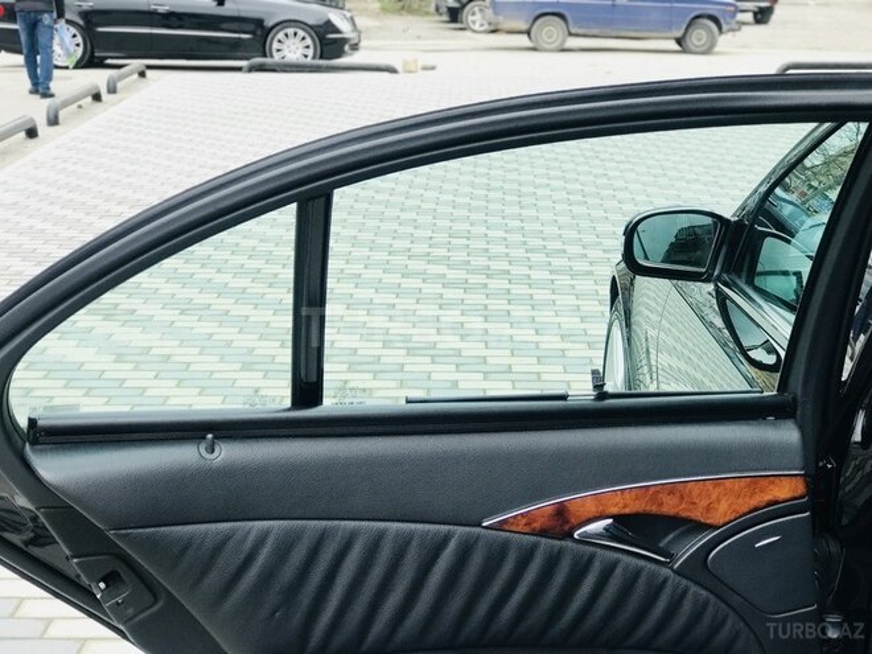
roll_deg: -0.5
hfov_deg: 33.8
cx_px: 436
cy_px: 327
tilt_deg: -15.3
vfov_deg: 25.7
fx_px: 1436
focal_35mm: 57
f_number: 2.8
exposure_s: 1/94
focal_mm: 6.6
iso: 80
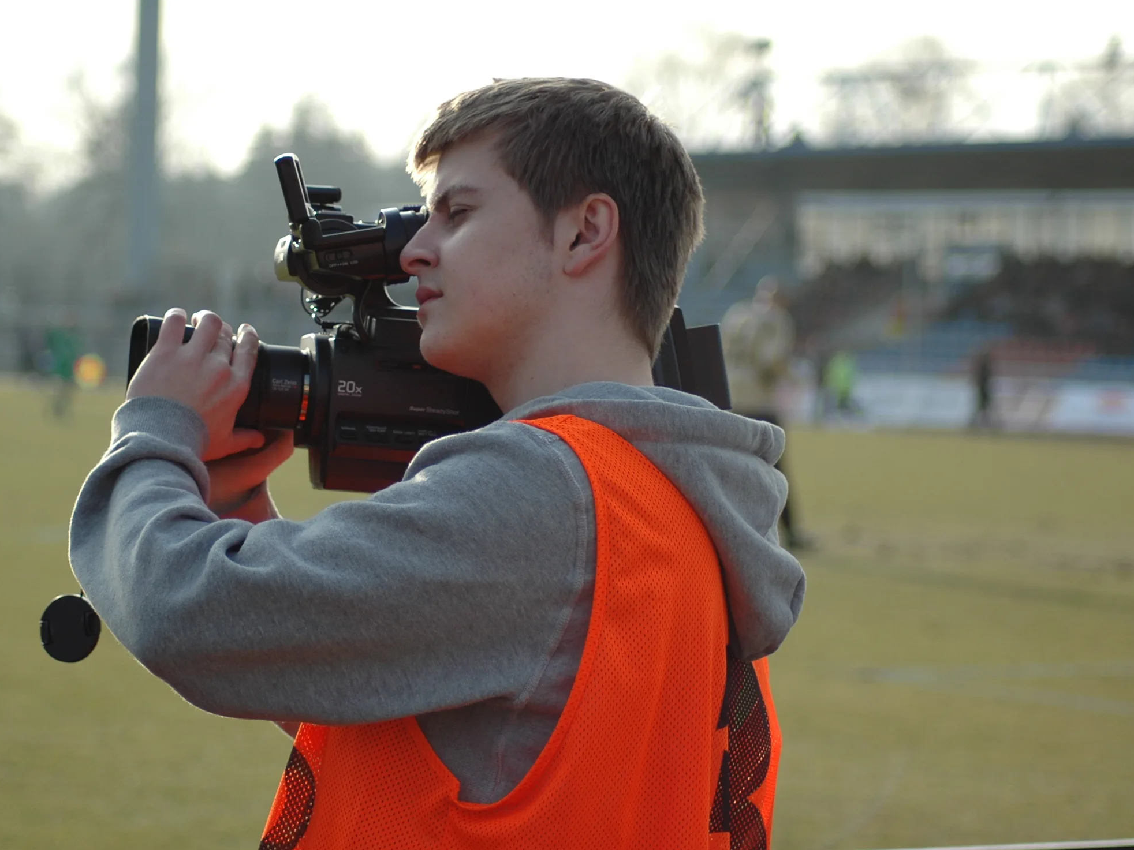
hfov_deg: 17.1
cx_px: 502
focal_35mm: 115
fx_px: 3767
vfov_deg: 12.9
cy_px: 426
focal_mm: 70
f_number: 4
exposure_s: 1/640
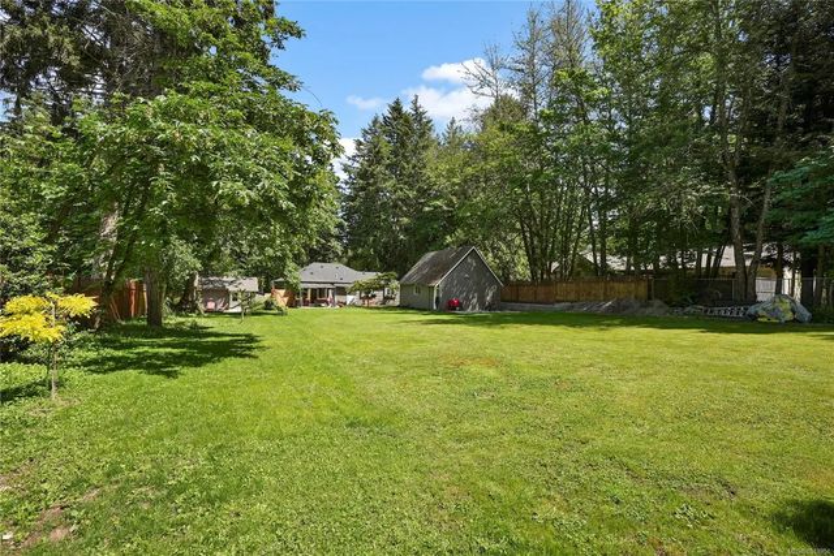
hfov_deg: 96.7
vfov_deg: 73.8
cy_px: 278
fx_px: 371
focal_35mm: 16
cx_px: 417
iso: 80
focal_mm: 16
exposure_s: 1/125
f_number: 7.1
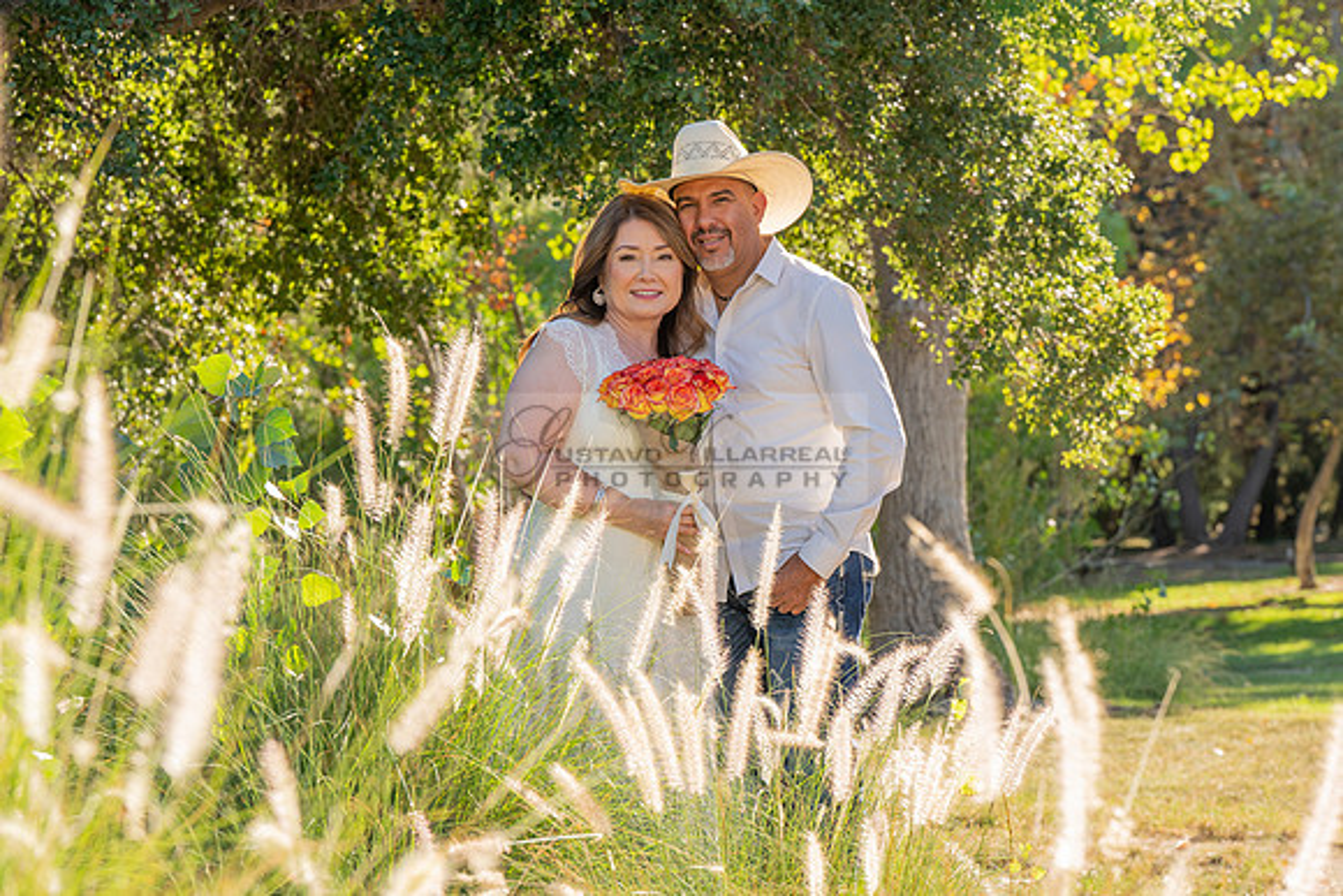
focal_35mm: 121
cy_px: 492
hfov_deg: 16.9
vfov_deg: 11.4
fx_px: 4508
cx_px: 738
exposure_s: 1/200
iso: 200
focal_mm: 110
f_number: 7.1
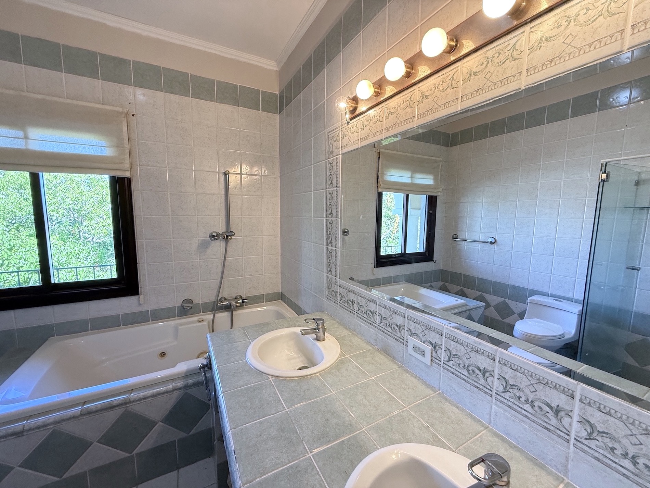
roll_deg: -0.2
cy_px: 244
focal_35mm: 14
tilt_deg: -6.2
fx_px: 263
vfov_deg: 85.7
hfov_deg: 102.1
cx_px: 325
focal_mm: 2.22
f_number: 2.2
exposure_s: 1/120
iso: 320
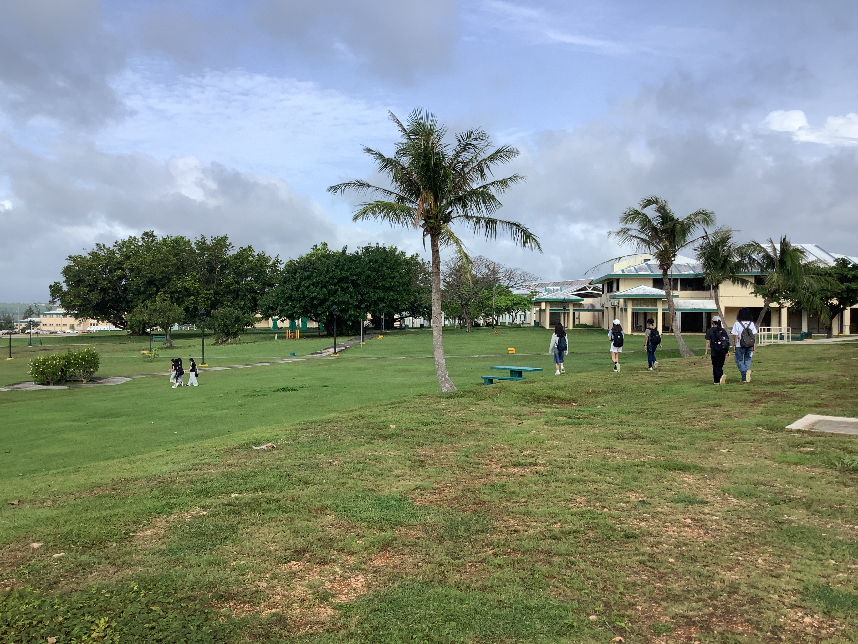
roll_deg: -0.8
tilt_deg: +0.1
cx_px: 429
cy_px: 322
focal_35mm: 31
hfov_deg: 58.4
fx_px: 768
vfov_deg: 45.4
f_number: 2.4
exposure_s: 1/1294
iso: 25
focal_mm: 3.3
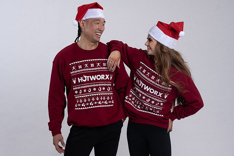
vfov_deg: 16.1
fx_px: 553
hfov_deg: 23.9
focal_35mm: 85
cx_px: 117
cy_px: 78
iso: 125
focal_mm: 85
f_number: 4
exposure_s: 1/125
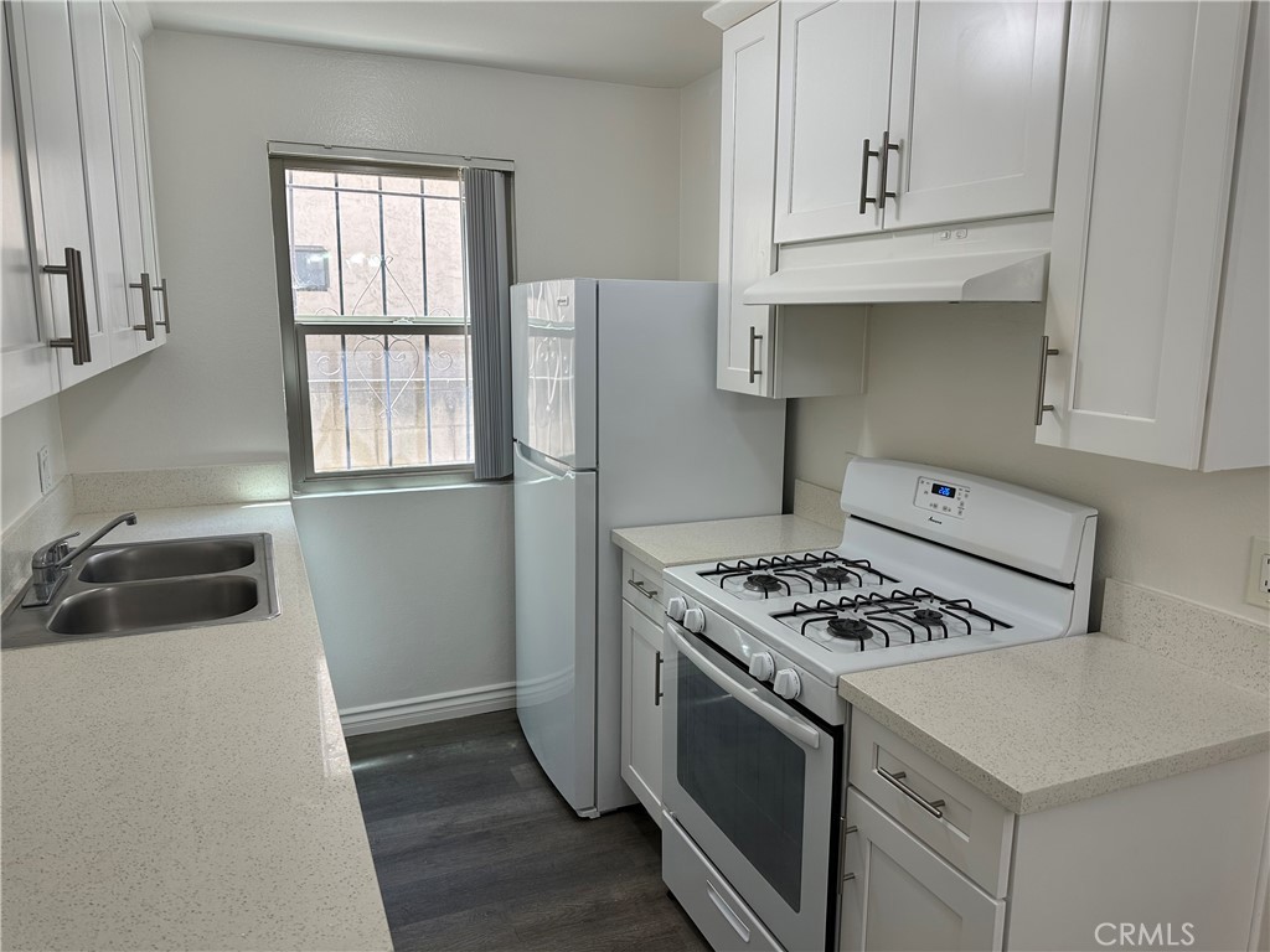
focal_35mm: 24
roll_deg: +0.1
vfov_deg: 56.8
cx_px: 635
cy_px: 476
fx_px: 881
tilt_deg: -10.6
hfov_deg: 71.6
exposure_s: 1/120
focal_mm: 6.86
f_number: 1.78
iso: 80
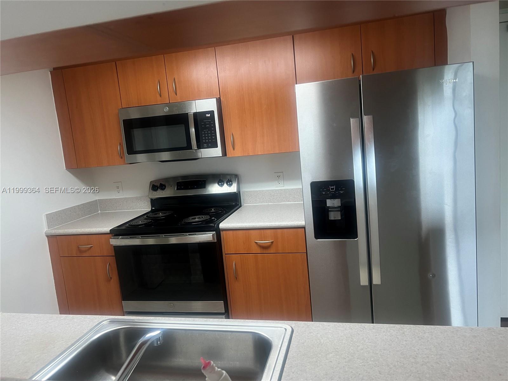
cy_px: 190
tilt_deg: -6.8
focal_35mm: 26
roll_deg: +5.7
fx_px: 382
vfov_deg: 53.1
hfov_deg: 67.3
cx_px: 254
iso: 125
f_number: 1.5
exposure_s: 1/60
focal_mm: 5.7
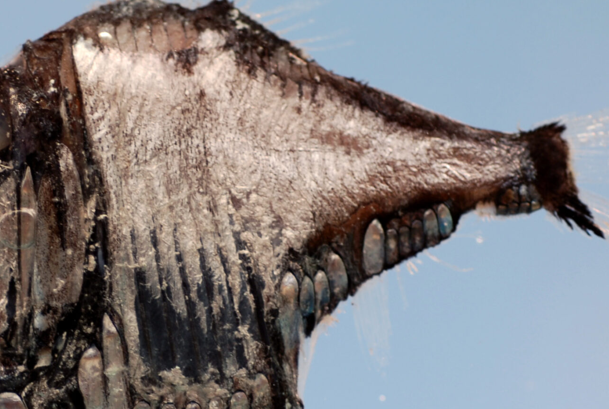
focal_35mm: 179
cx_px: 239
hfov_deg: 11.5
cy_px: 281
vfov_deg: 7.7
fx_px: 3034
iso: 100
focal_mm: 60
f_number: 3.2
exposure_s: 1/20
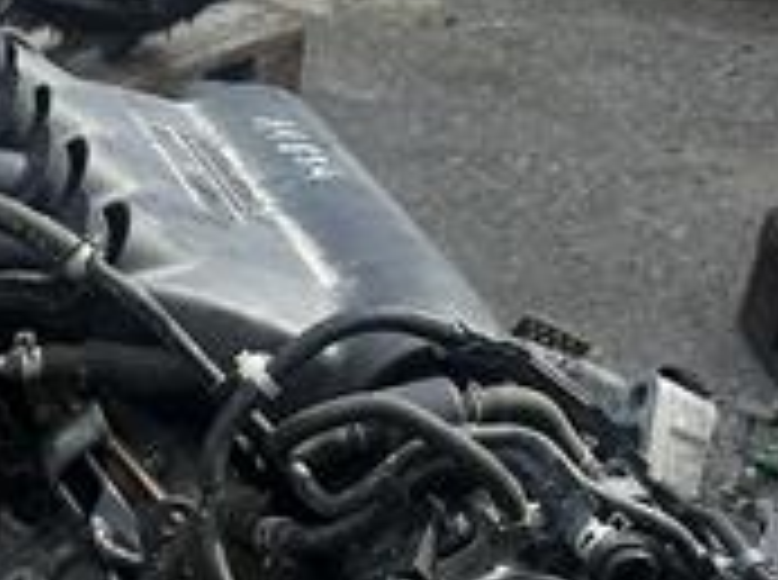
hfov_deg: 21.3
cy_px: 692
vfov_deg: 15.9
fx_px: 1996
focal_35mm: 89
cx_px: 13
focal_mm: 6.86
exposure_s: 1/2660
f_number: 1.78
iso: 80
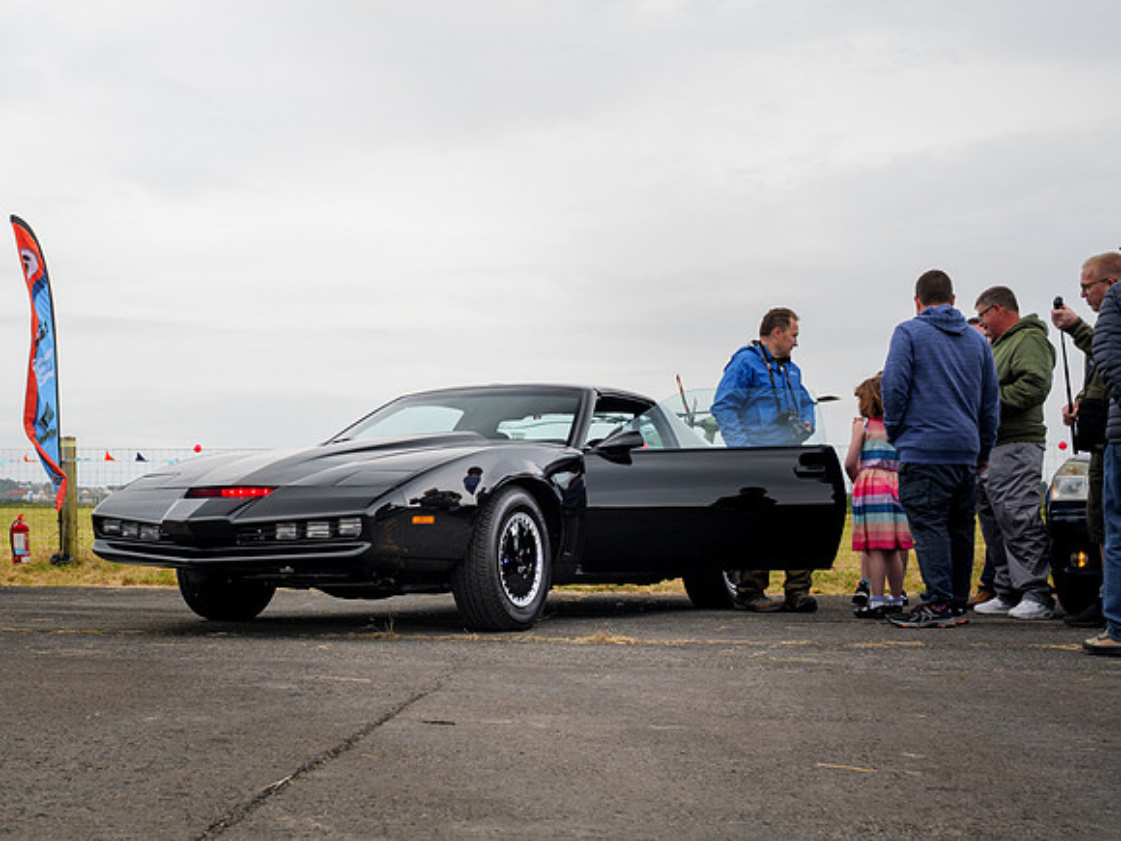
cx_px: 429
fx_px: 1533
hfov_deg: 39.9
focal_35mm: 47
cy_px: 435
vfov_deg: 30.7
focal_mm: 19
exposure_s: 1/320
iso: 160
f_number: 3.7
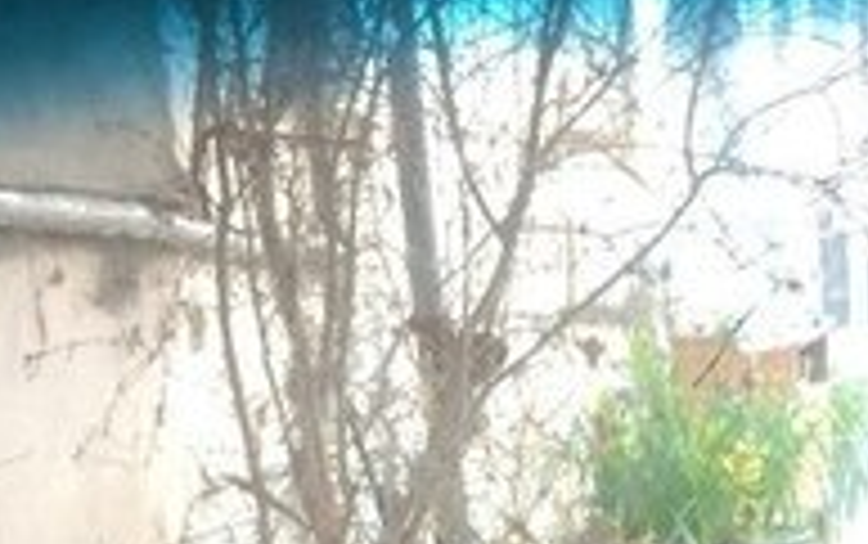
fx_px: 2486
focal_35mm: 105
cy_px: 1063
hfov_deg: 19.5
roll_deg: +0.1
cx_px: 742
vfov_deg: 11.4
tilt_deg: -18.9
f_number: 2.2
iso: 50
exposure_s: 1/33
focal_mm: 4.15
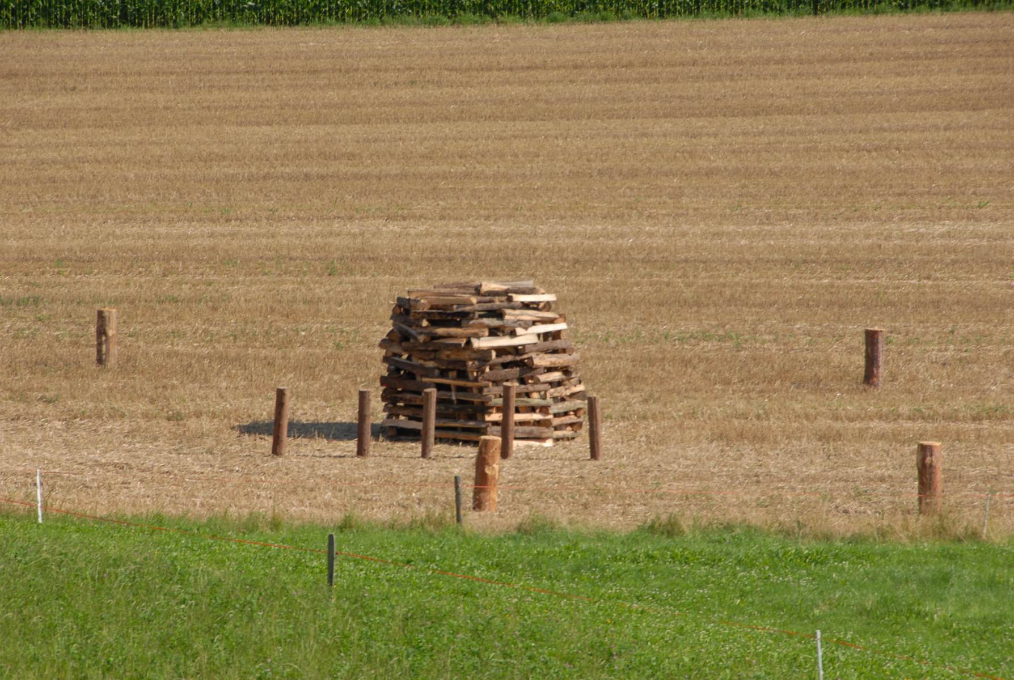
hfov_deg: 6.9
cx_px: 507
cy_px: 340
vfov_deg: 4.6
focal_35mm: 300
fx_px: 8467
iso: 100
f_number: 9
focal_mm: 200
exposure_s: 1/125
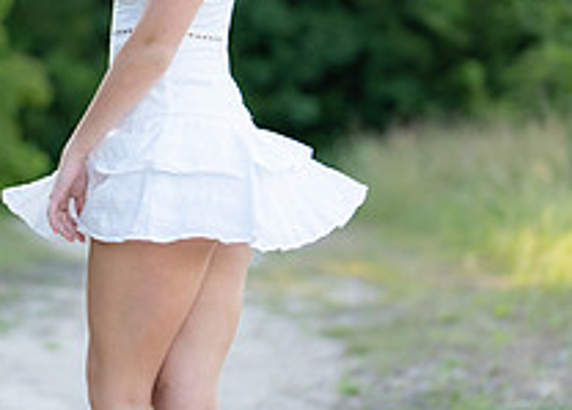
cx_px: 102
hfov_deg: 11.0
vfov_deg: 7.9
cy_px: 99
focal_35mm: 182
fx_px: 2960
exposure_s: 1/1000
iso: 100
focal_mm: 50
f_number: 1.2
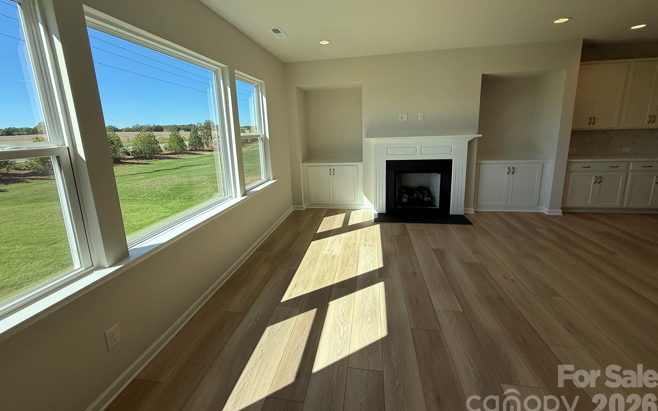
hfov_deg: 101.5
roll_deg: +2.1
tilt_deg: -10.3
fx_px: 269
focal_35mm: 15
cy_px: 179
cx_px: 329
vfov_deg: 74.4
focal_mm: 2.22
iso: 64
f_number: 2.2
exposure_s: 1/809
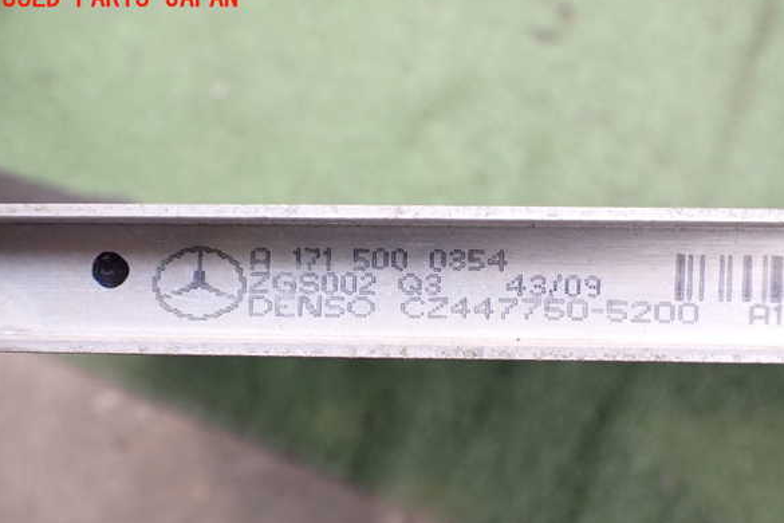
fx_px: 697
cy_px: 283
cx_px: 397
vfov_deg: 41.1
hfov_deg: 58.7
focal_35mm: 32
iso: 400
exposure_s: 1/125
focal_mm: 5.4
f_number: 2.3
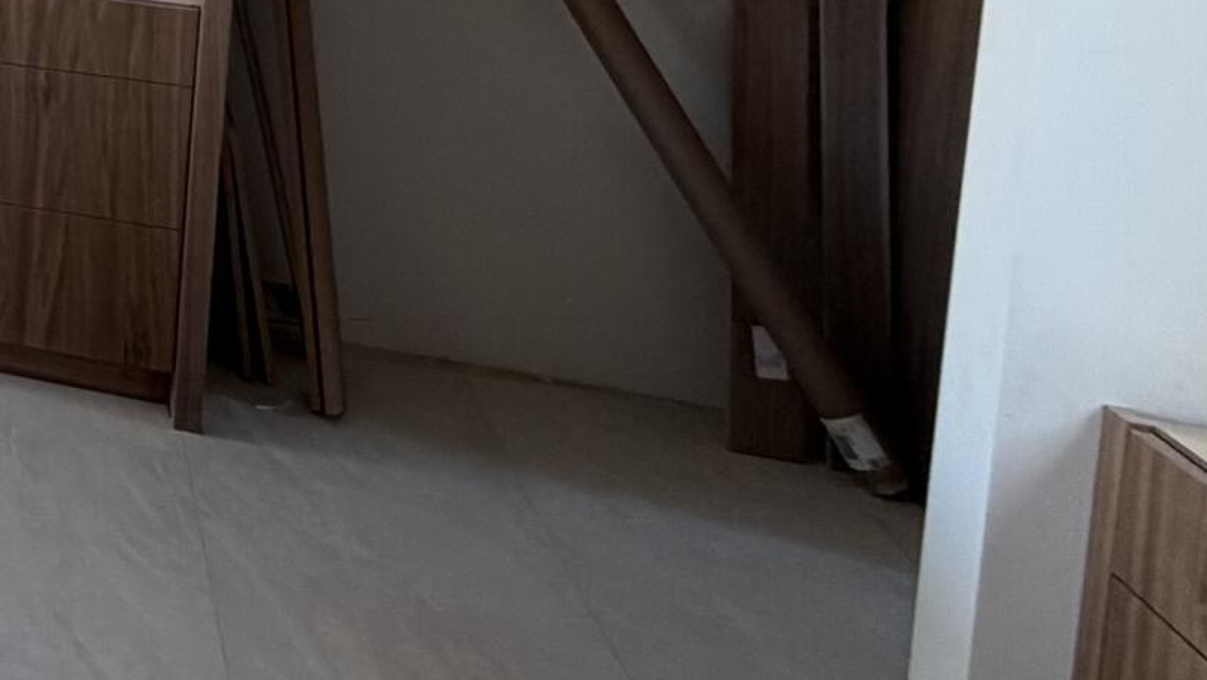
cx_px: -732
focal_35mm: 57
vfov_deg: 18.9
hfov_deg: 24.9
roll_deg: -0.9
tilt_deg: -3.8
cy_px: -302
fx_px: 1825
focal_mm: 2.22
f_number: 2.2
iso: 160
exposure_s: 1/121
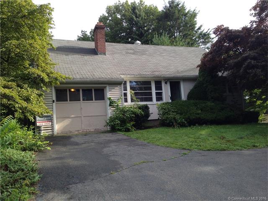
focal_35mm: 33
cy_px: 100
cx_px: 134
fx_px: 255
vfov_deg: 42.9
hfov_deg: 55.4
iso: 50
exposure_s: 1/369
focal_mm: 4.13
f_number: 2.4
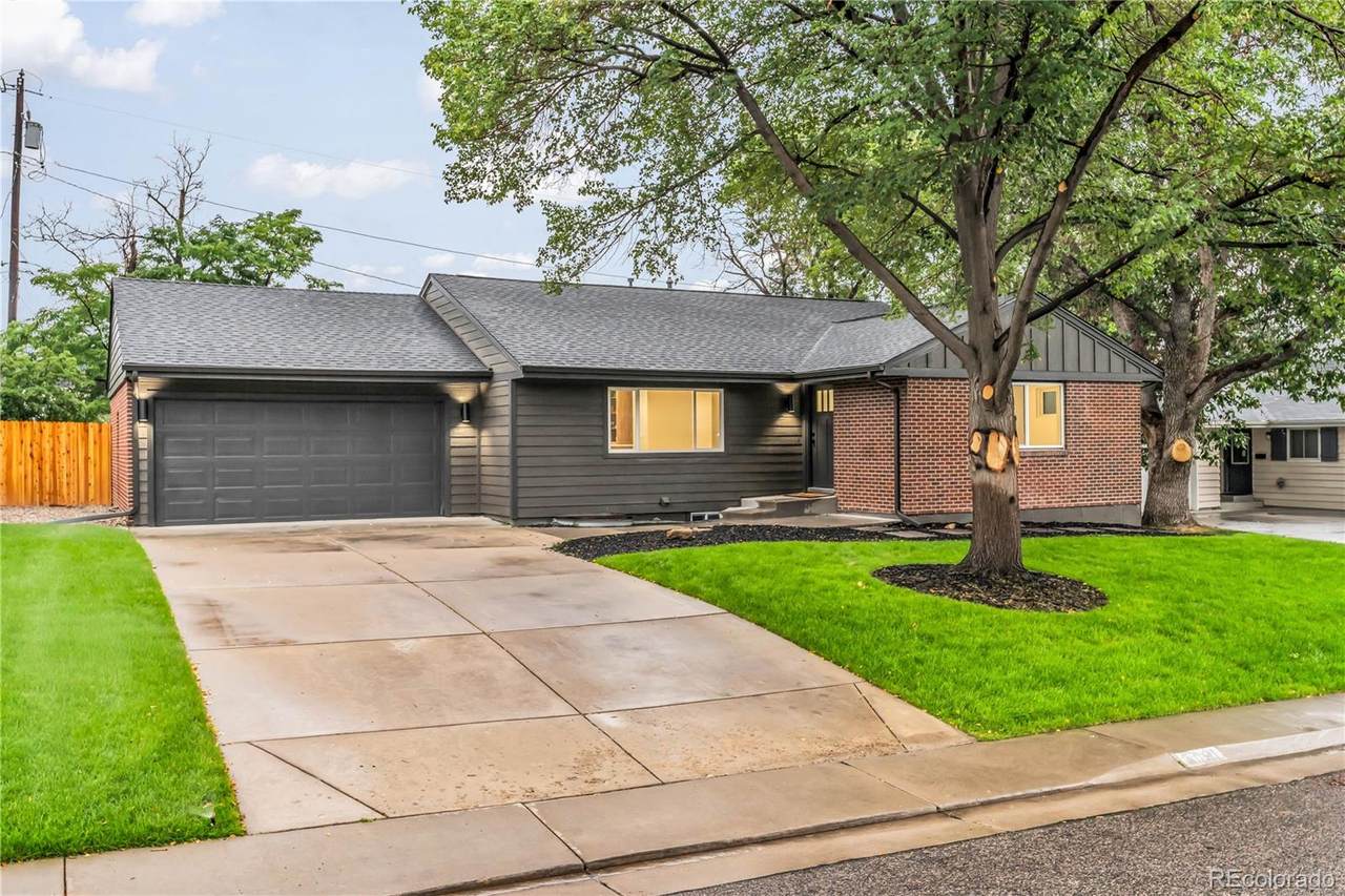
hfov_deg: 61.9
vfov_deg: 43.6
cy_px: 448
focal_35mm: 30
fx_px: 1121
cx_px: 672
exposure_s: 1/15
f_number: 8
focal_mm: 30
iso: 1250
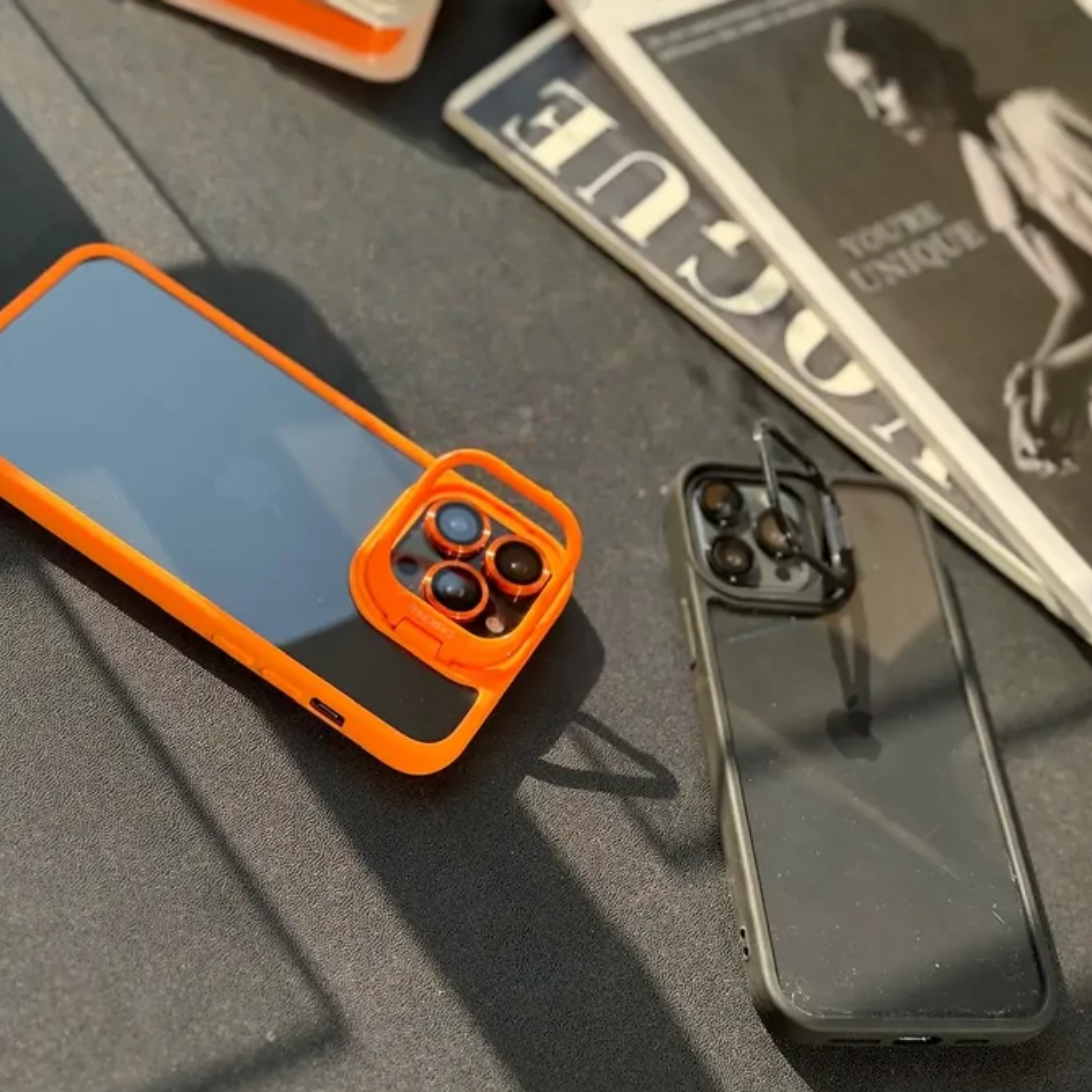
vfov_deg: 29.9
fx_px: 2034
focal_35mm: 57
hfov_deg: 30.0
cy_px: 414
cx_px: 545
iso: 64
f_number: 1.78
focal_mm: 6.86
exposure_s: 1/1011
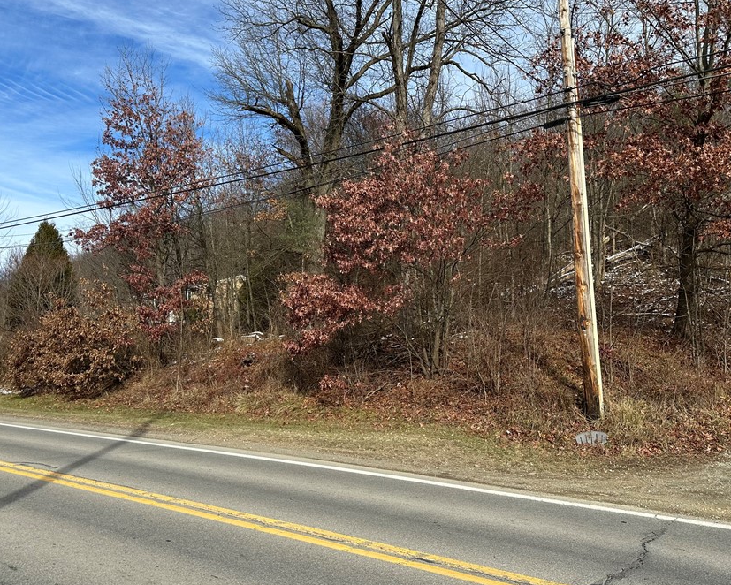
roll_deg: -0.8
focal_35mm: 29
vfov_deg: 49.9
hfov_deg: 60.4
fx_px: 628
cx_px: 378
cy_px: 264
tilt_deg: +8.9
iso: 80
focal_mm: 6.86
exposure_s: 1/3058
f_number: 1.78
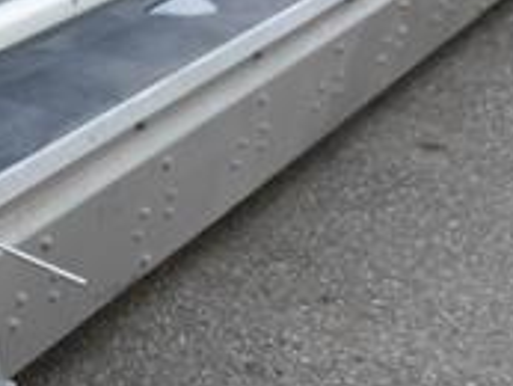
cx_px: -156
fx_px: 1646
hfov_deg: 16.7
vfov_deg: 13.1
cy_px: 445
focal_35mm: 111
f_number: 4.5
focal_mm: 15
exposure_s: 1/200
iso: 160
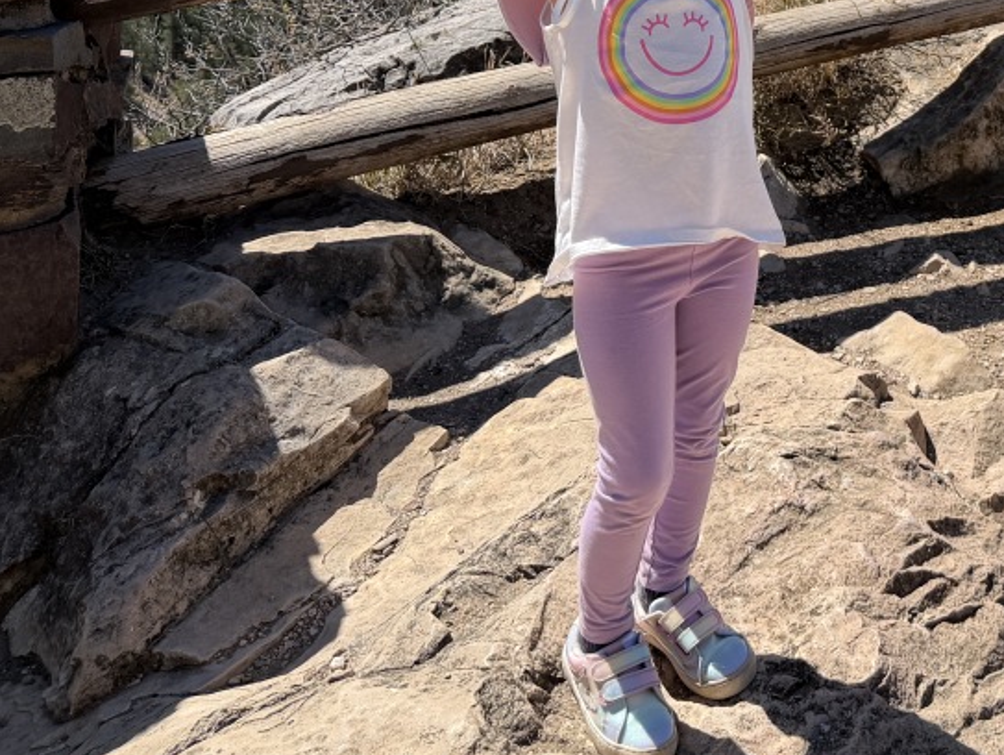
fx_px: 1538
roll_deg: -0.7
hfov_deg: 33.3
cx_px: 989
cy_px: -13
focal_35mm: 53
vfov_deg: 26.0
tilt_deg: -13.5
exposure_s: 1/4975
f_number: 1.78
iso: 80
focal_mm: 6.76
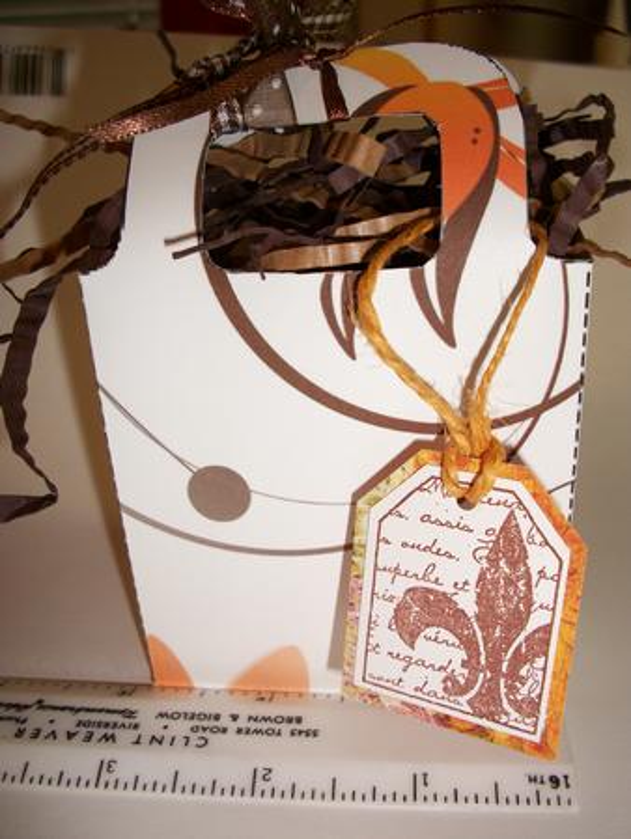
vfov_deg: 52.6
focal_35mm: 35
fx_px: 850
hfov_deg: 40.7
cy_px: 420
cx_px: 316
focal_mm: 6.3
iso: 80
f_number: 3.1
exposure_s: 1/60
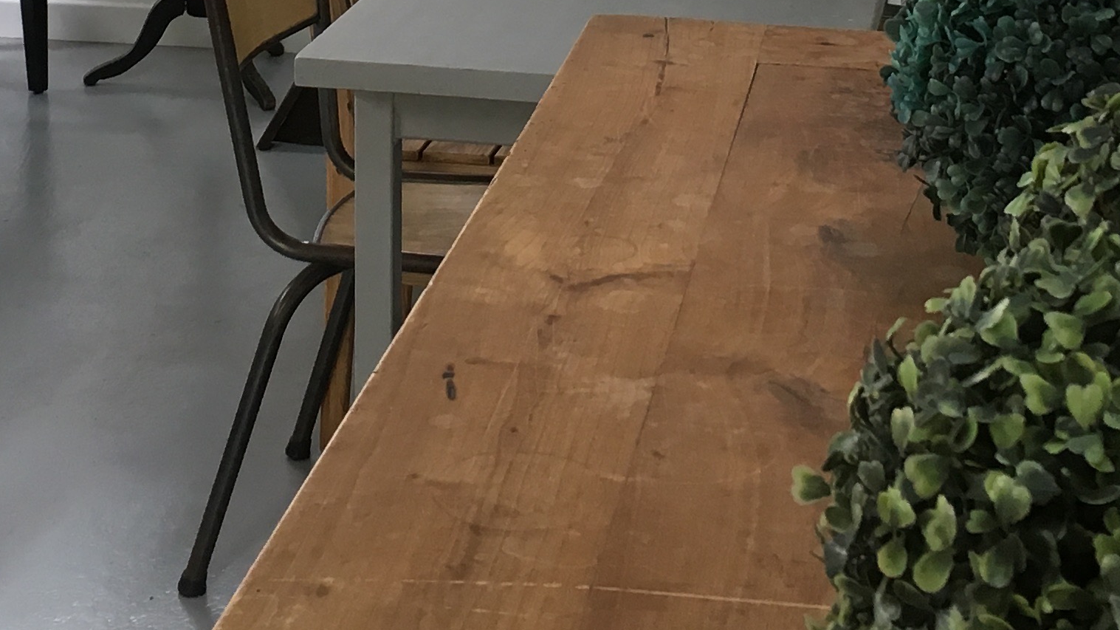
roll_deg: +0.0
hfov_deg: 25.2
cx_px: 419
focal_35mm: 84
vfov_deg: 13.6
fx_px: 2494
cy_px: -312
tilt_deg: -5.8
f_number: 2.2
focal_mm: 4.15
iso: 64
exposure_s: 1/33
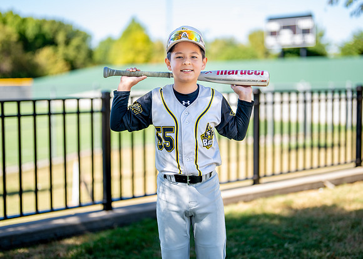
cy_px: 113
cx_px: 182
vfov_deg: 23.3
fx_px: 627
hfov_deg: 32.3
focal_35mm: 61
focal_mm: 50
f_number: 1.2
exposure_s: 1/1600
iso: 100
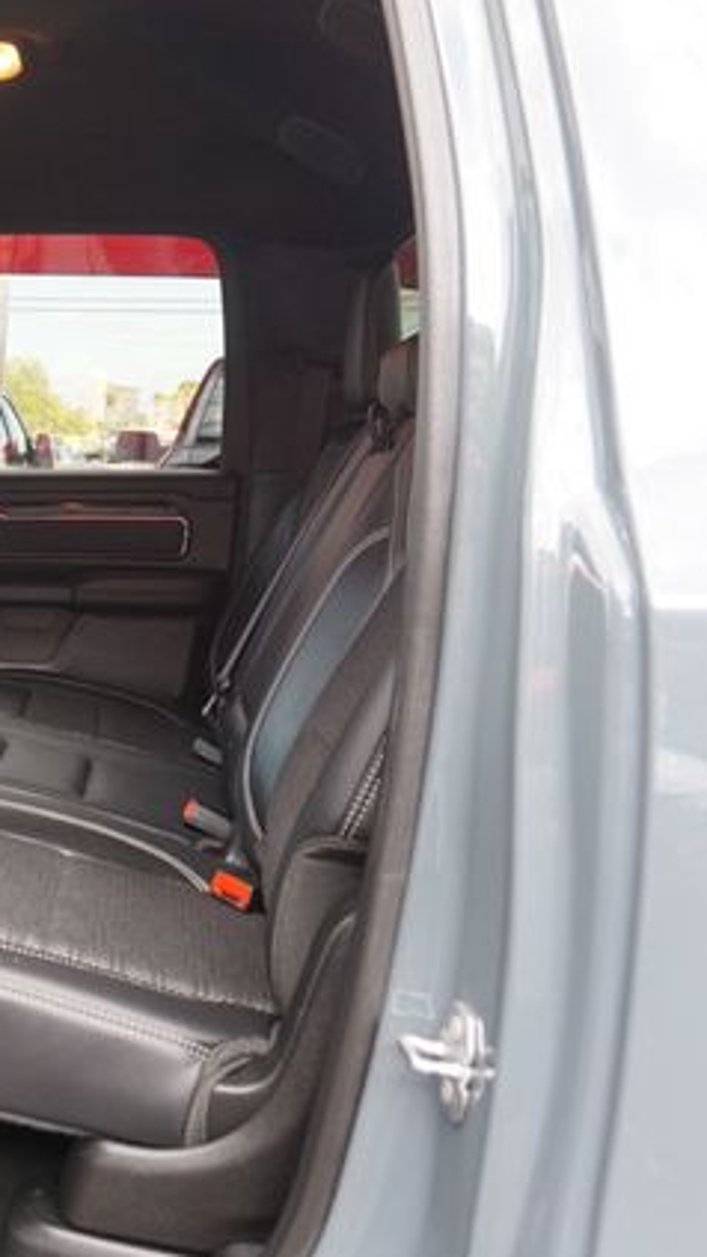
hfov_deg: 26.9
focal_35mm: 38
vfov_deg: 52.8
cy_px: 627
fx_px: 1266
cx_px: -178
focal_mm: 16
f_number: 4
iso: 320
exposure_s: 1/60
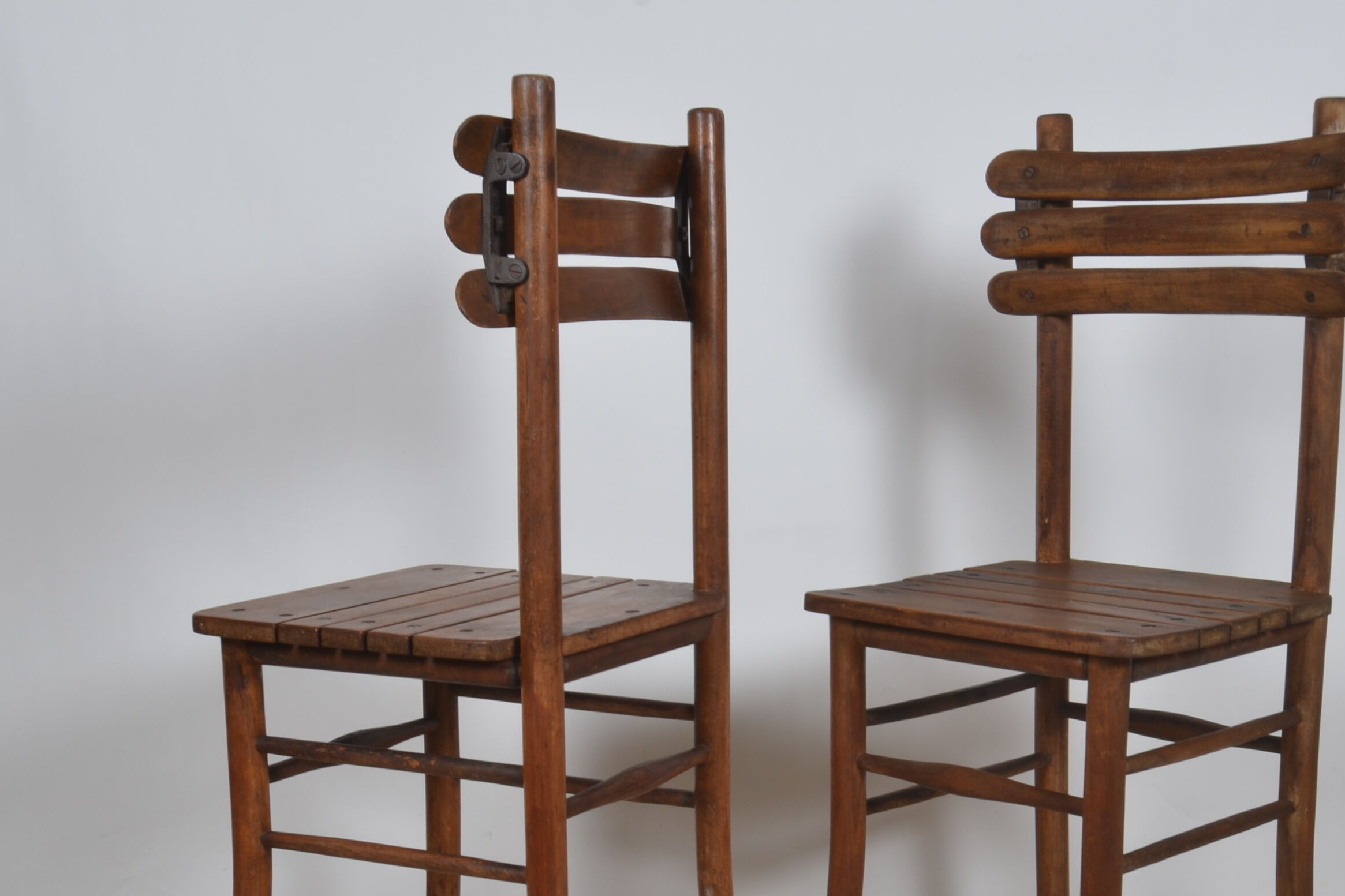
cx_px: 767
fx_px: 2129
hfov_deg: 35.0
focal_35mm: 57
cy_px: 699
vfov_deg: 23.5
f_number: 14
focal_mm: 24
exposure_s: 1/125
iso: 100
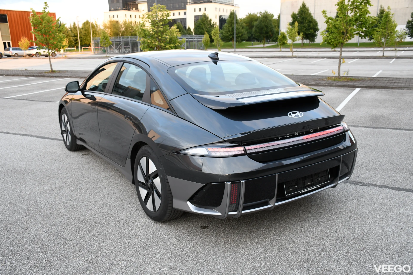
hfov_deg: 57.2
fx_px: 379
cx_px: 206
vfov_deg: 40.0
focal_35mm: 33
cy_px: 138
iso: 800
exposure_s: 1/320
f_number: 3.5
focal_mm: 22
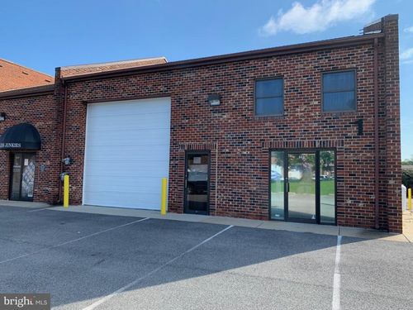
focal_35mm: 26
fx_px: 310
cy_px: 155
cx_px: 206
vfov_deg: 53.1
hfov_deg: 67.3
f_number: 1.8
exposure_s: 1/711
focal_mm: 4.25
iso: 25
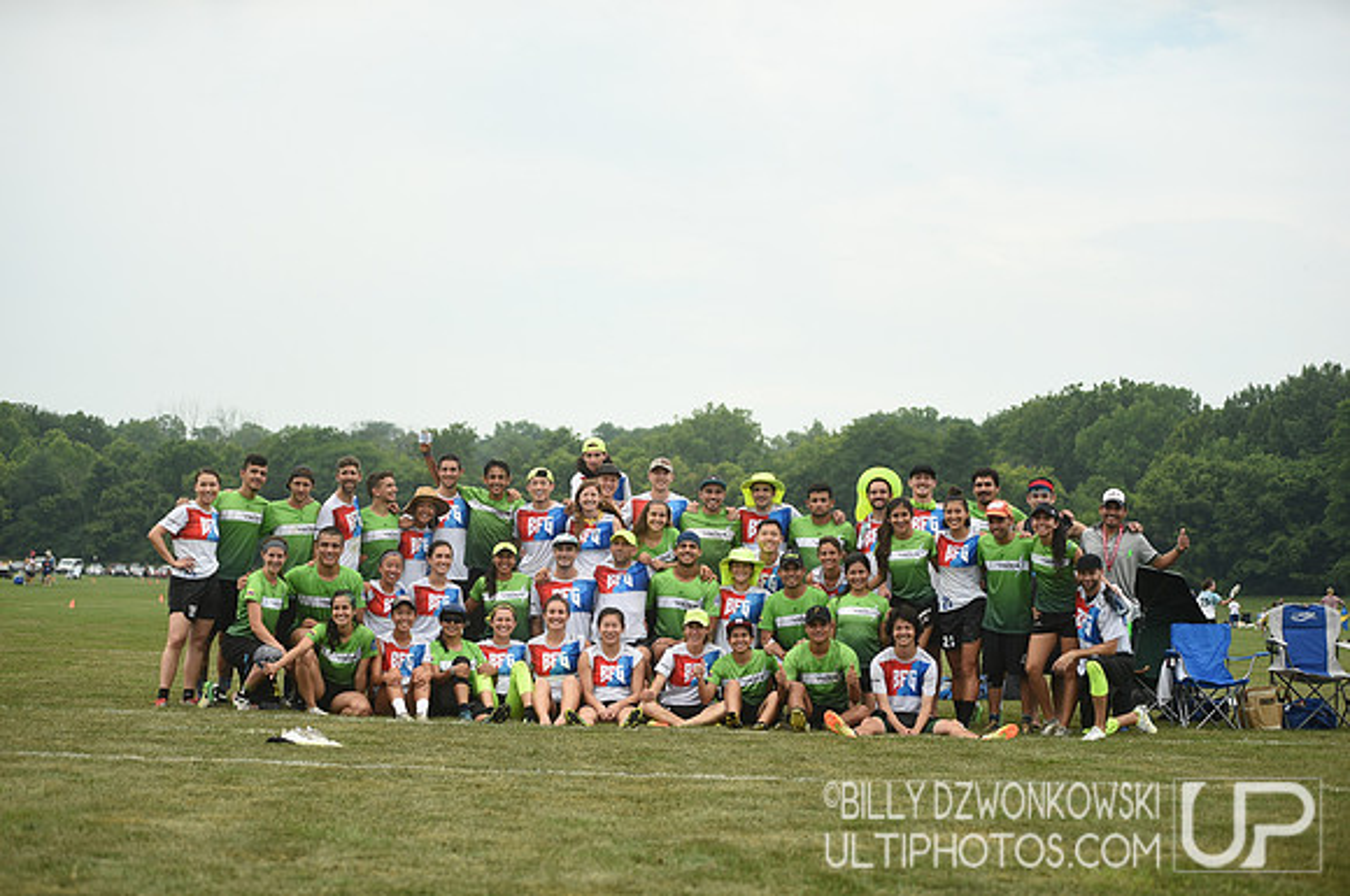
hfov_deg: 28.9
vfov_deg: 19.4
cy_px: 448
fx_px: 2621
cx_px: 675
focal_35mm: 70
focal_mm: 70
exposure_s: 1/2500
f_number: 2.8
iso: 320
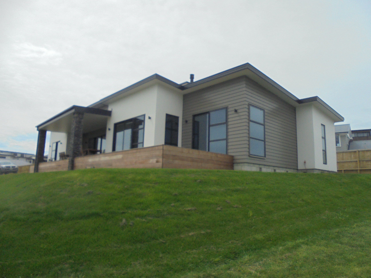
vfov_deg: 53.1
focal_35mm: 26
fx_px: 279
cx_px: 186
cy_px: 139
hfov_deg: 67.3
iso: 100
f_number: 11.5
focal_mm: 4.6
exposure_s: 1/100
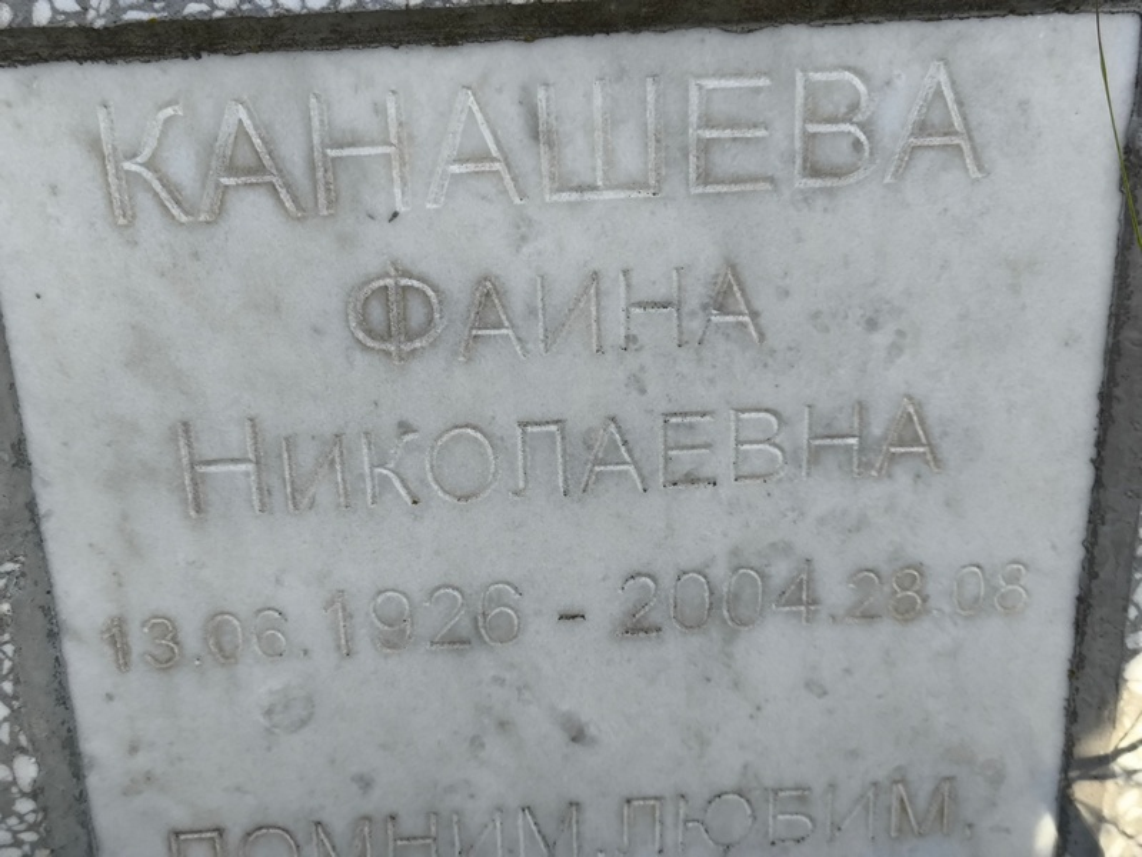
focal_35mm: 50
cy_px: 428
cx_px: 571
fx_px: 1650
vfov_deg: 29.1
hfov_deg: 38.2
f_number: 1.7
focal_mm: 4.71
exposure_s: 1/312
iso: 50
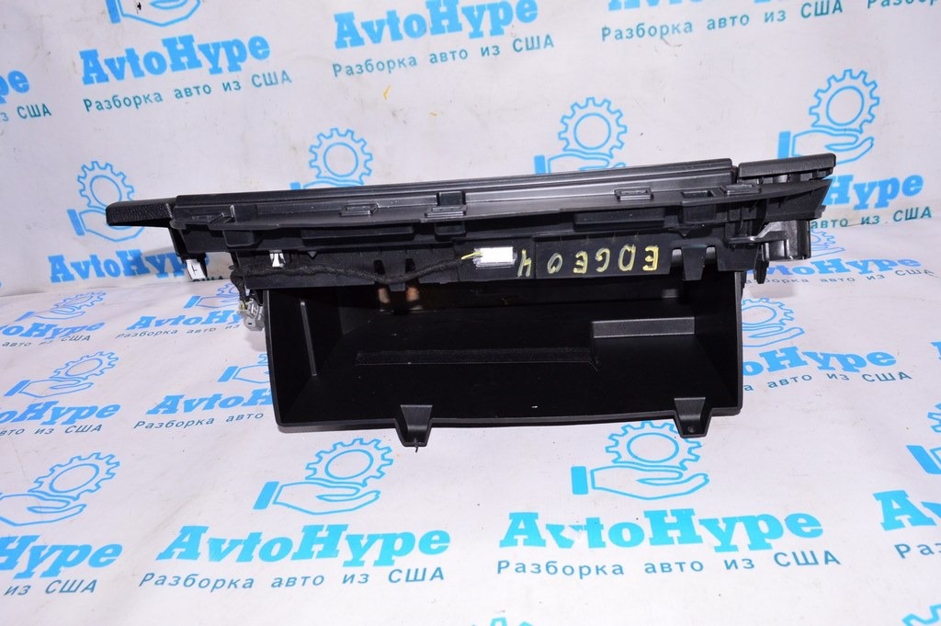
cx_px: 470
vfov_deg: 47.9
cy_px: 313
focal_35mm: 27
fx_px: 705
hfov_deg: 67.4
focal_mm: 18
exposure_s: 1/200
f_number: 8
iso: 1600
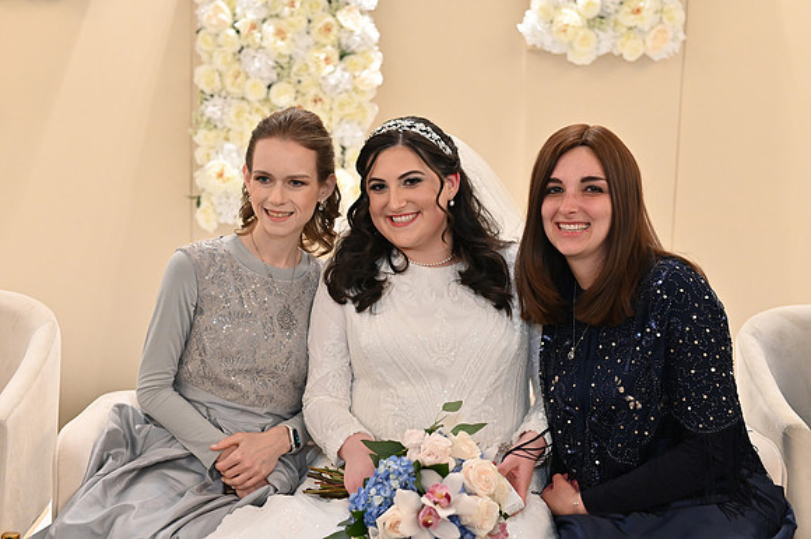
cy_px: 270
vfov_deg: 27.0
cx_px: 406
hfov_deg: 39.6
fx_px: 1126
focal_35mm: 50
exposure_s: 1/100
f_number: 4
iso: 3200
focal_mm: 50
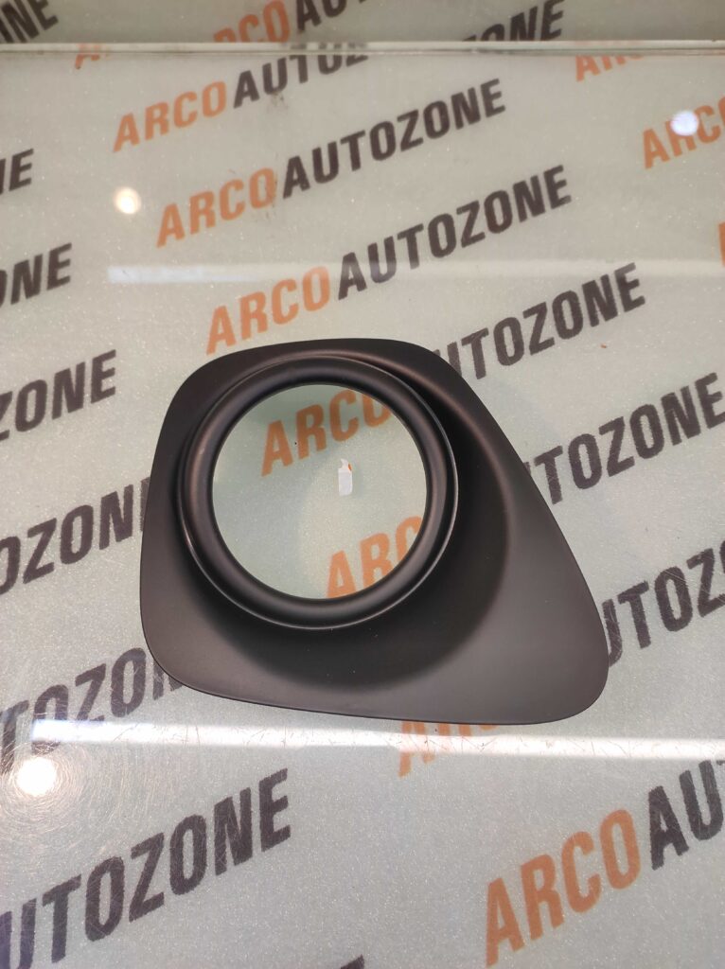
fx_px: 476
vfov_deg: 91.1
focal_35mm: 17
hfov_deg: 74.6
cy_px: 484
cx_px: 362
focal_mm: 4.74
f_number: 1.79
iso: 121
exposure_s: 1/33
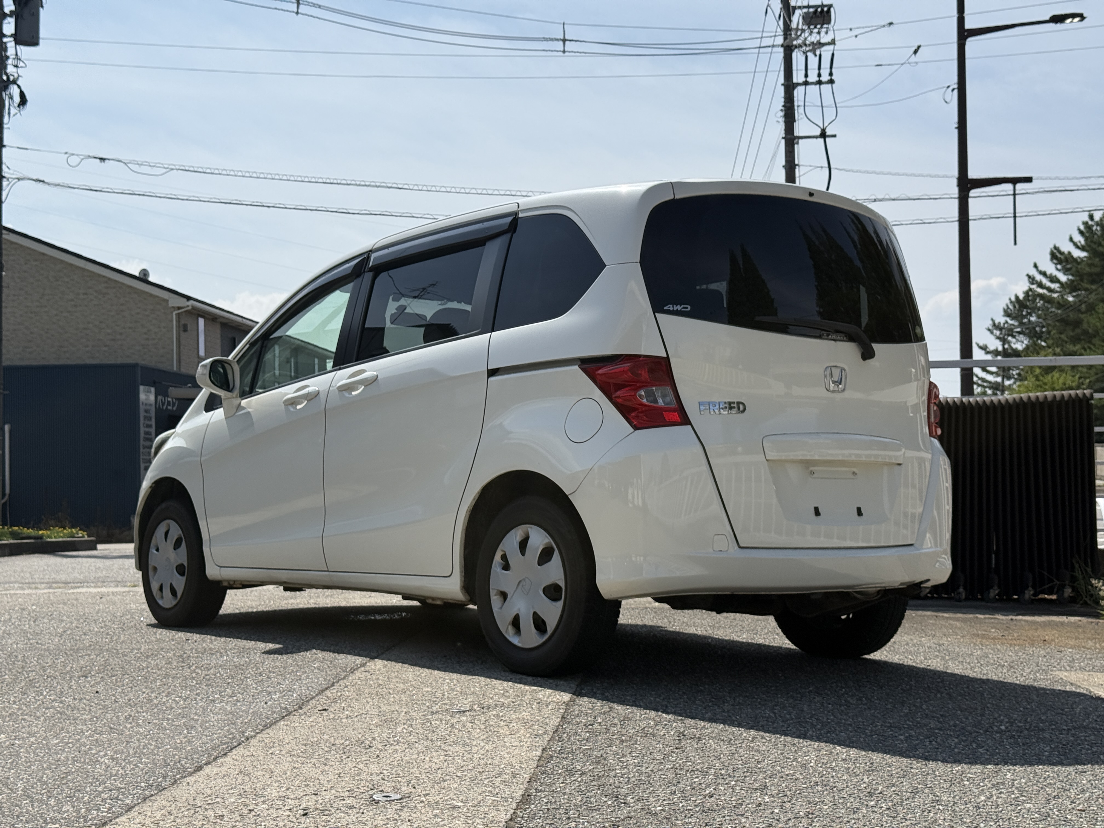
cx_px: 552
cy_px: 414
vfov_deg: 30.3
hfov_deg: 39.7
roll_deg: +0.8
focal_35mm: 48
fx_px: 1531
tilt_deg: +2.1
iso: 64
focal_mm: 6.76
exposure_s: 1/9901
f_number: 1.78
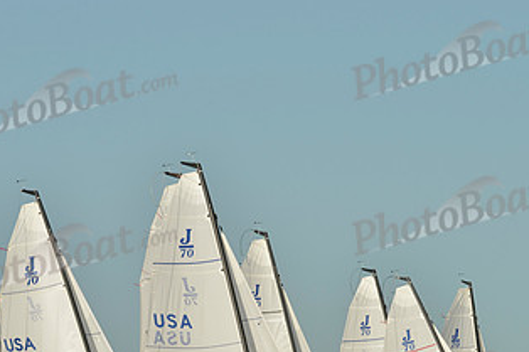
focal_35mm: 444
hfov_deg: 4.6
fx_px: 6521
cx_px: 266
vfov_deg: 3.1
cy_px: 323
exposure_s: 1/1000
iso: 200
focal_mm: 240
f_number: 8
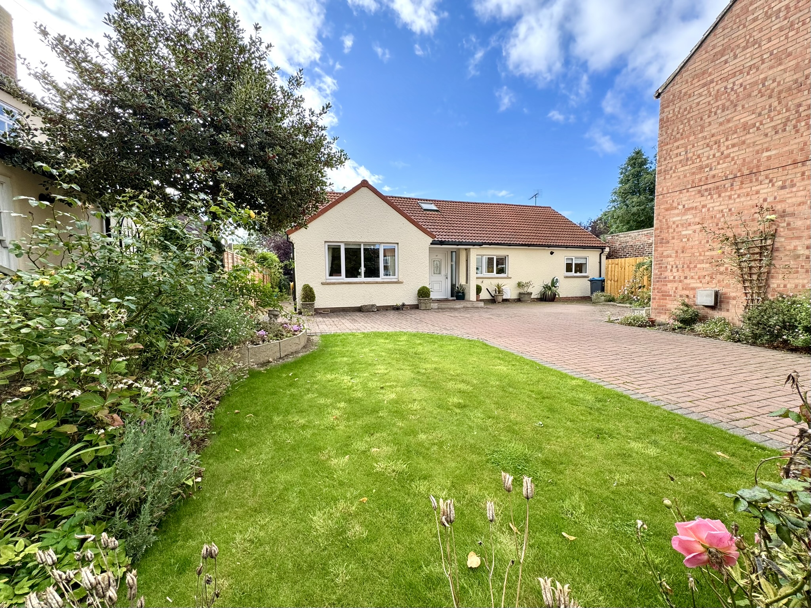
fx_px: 328
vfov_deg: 85.7
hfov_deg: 102.1
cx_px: 406
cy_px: 304
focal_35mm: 14
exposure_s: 1/518
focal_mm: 2.22
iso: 40
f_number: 2.2
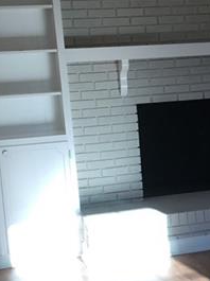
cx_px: 248
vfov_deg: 21.8
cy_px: 152
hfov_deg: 15.8
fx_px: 730
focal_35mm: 90
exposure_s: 1/101
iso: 25
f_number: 2.4
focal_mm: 3.3
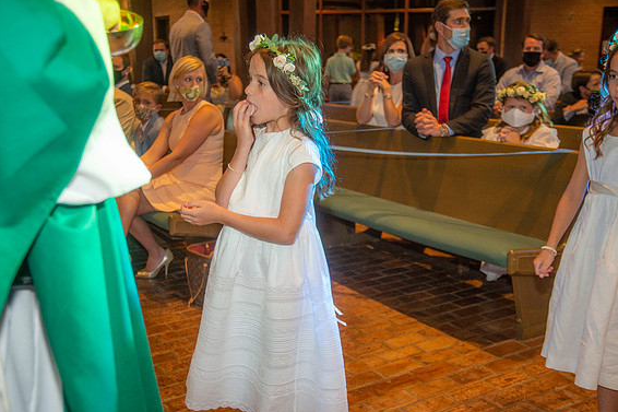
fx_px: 738
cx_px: 314
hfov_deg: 45.4
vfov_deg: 31.2
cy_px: 208
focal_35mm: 43
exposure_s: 1/200
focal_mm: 42
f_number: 5
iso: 1600
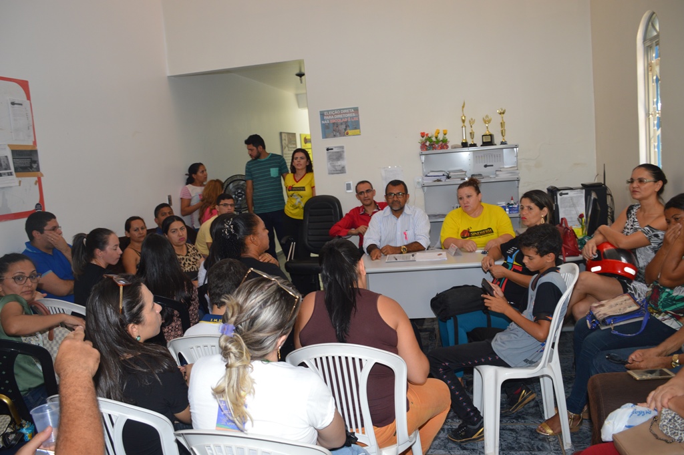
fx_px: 570
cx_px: 342
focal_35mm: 30
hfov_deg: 62.0
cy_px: 228
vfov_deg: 43.5
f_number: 3.5
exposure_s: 1/60
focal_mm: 20
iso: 500
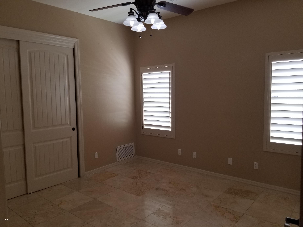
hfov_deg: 67.3
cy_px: 114
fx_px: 228
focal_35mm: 26
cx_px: 152
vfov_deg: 53.1
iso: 64
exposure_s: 1/60
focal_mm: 4.25
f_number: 1.7
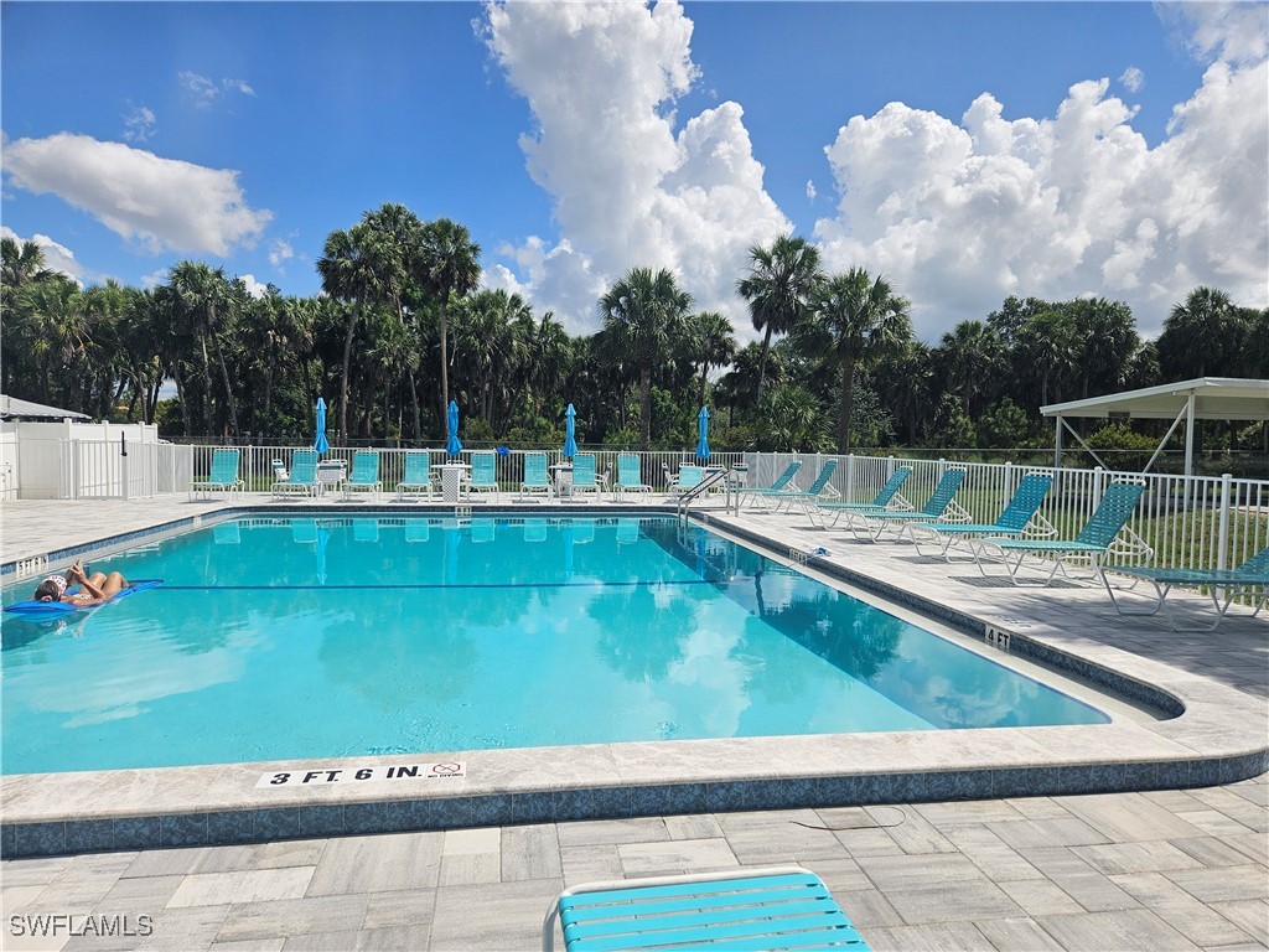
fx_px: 843
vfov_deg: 58.9
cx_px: 634
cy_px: 476
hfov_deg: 73.9
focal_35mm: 23
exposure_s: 1/3657
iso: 25
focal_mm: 5.4
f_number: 1.8
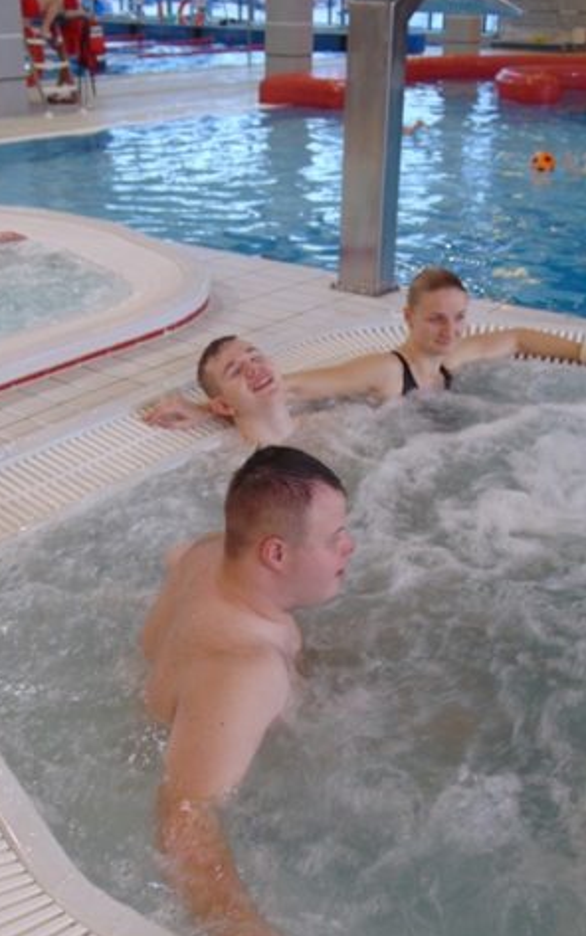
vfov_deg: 46.2
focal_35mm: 43
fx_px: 1098
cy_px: 469
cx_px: 303
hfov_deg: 29.9
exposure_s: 1/30
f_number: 3.1
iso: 100
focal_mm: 5.4
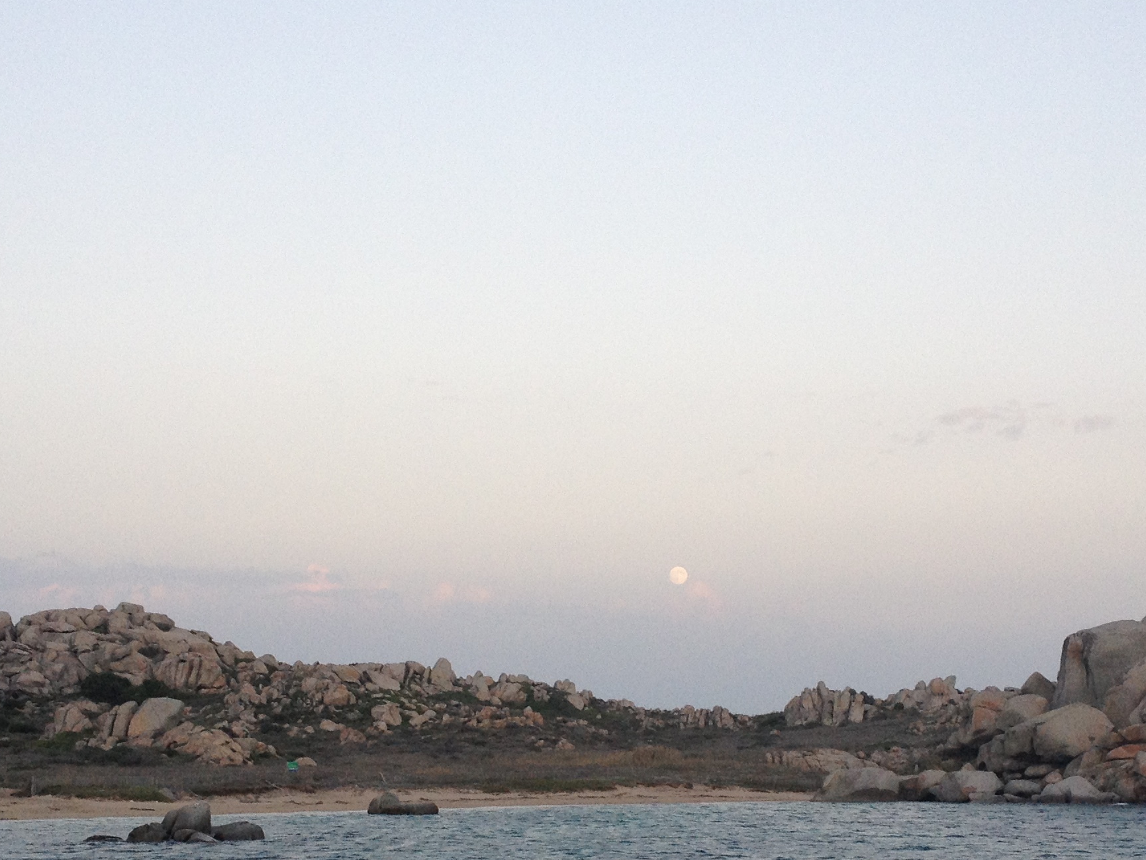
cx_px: 584
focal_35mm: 66
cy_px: 650
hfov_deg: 29.4
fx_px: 2185
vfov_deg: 22.0
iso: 80
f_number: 2.4
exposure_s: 1/120
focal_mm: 4.28
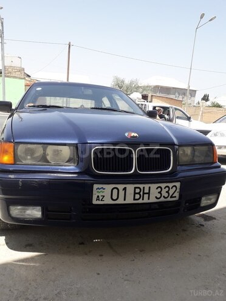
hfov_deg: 51.4
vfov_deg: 65.3
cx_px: 113
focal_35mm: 27
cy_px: 150
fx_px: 235
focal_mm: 3.6
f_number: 1.9
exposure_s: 1/980
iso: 40
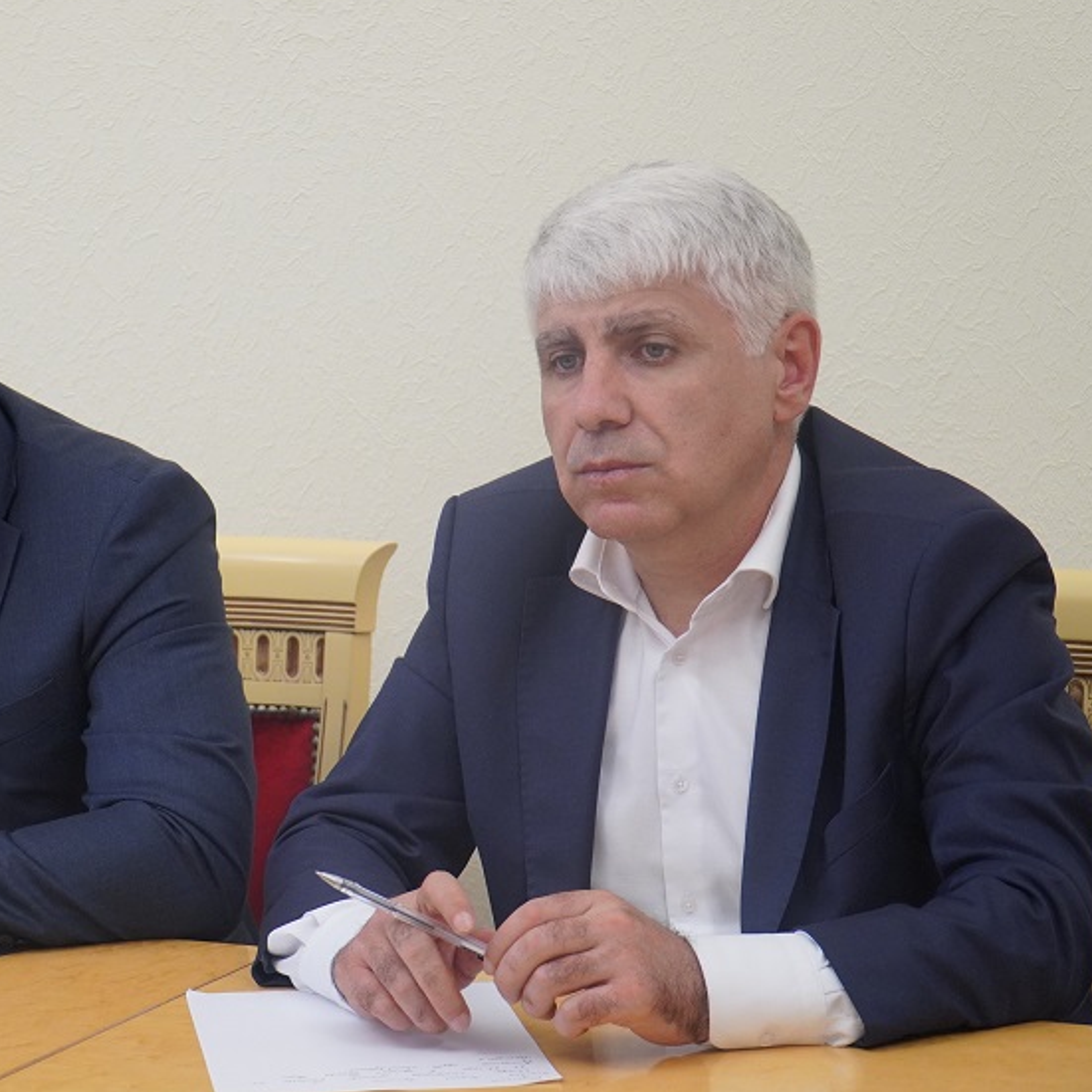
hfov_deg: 18.4
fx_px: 3344
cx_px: 258
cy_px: 501
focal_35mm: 94
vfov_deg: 18.5
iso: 1250
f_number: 4
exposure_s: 1/160
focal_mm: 45
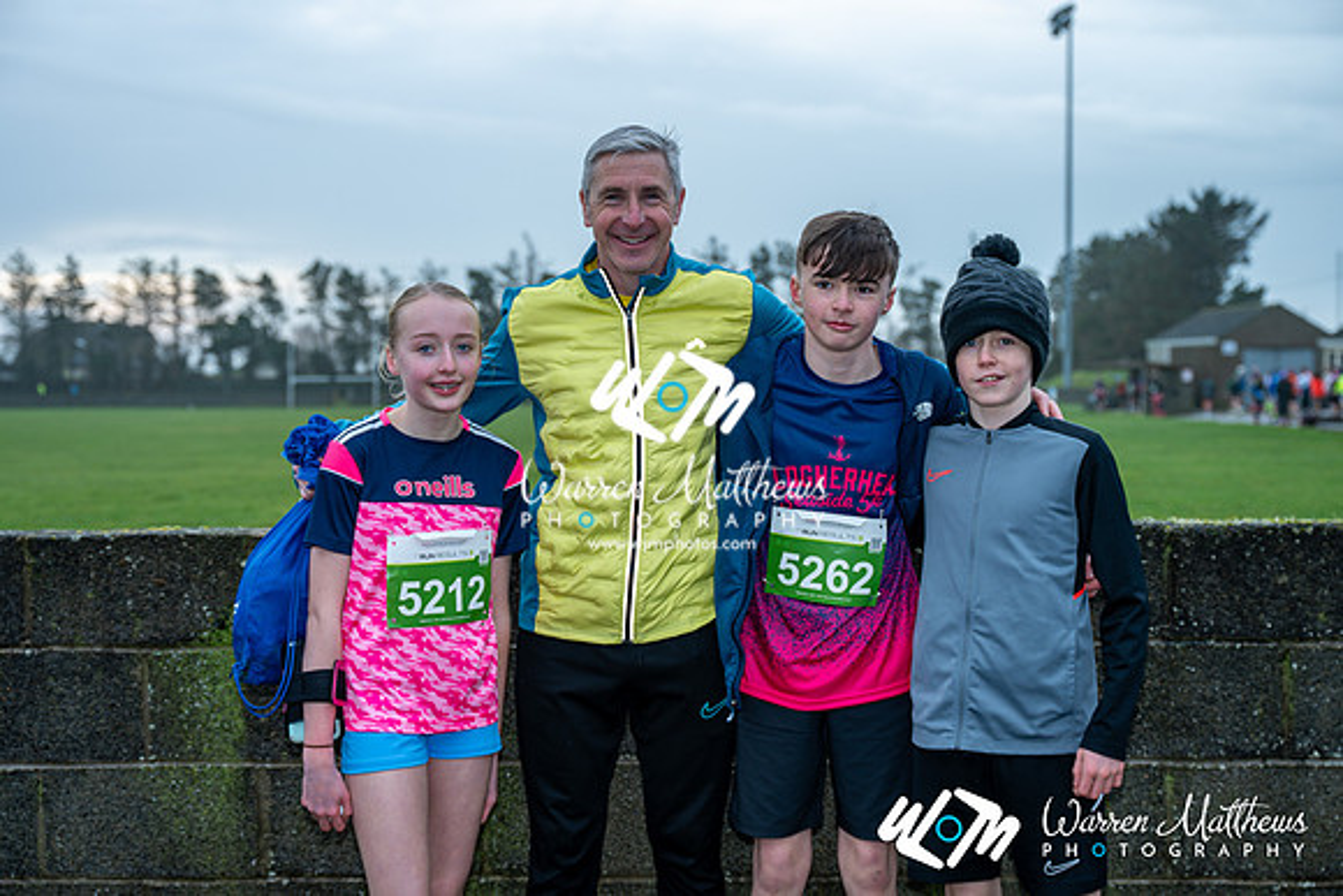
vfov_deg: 26.0
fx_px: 1940
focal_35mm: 52
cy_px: 448
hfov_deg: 38.2
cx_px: 672
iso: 100
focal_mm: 52
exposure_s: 1/200
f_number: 4
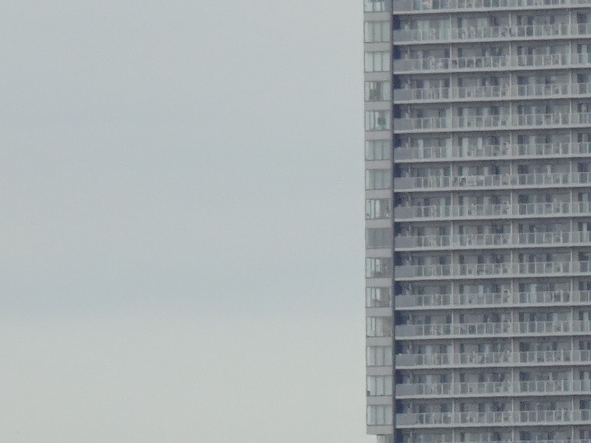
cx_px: 1057
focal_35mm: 812
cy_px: 826
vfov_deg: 1.8
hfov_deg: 2.4
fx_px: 13865
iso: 100
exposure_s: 1/200
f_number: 6.3
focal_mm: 33.18
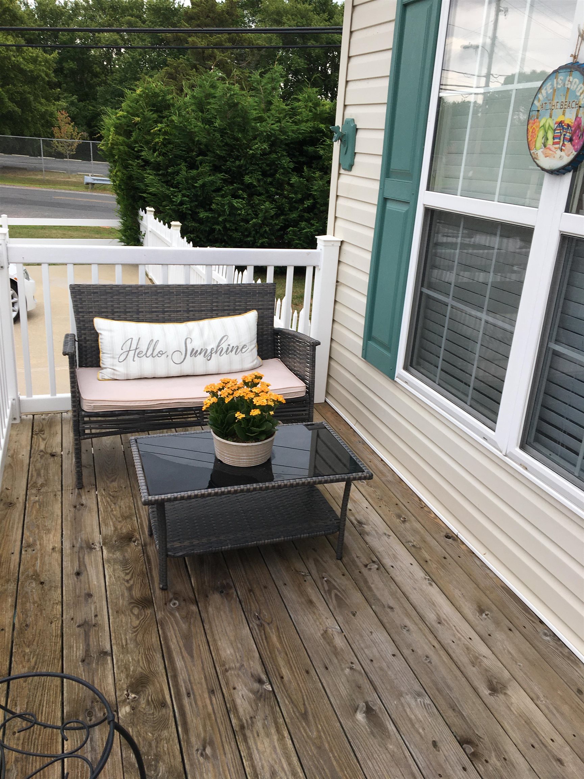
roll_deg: -4.5
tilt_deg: -18.9
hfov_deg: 48.2
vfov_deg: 61.7
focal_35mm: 29
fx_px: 652
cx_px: 292
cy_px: 390
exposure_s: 1/481
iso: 25
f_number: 2.2
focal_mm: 4.15
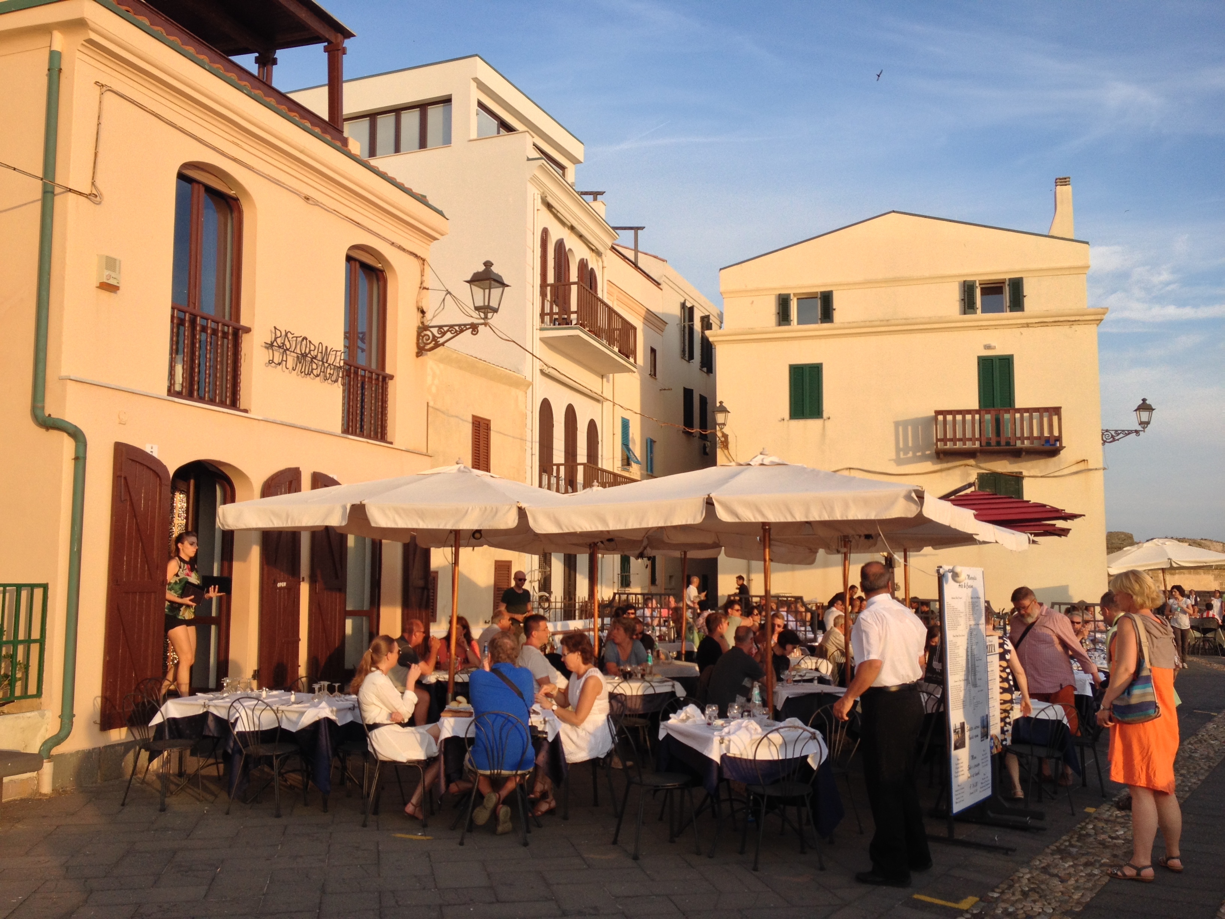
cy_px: 460
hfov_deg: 52.6
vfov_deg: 40.7
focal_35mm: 35
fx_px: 1239
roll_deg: +0.2
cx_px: 612
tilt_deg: +3.4
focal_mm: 4.28
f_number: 2.4
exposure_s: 1/511
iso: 50
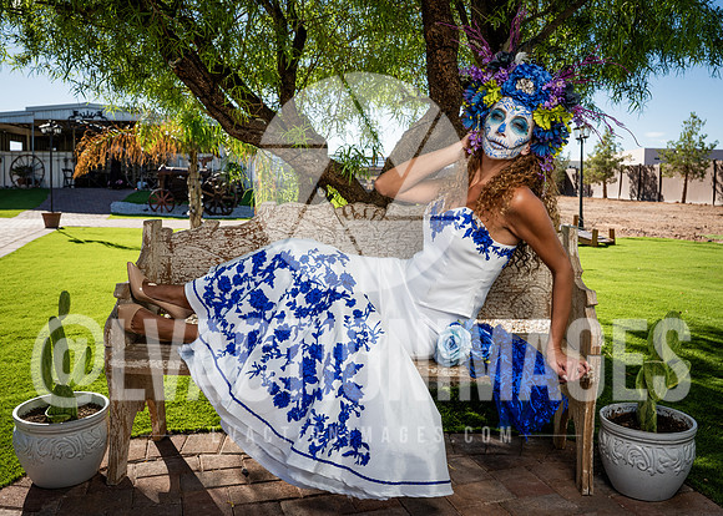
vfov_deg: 41.2
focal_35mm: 33
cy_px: 228
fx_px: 686
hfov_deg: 55.5
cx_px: 388
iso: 64
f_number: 7.1
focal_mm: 28.5
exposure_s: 1/200
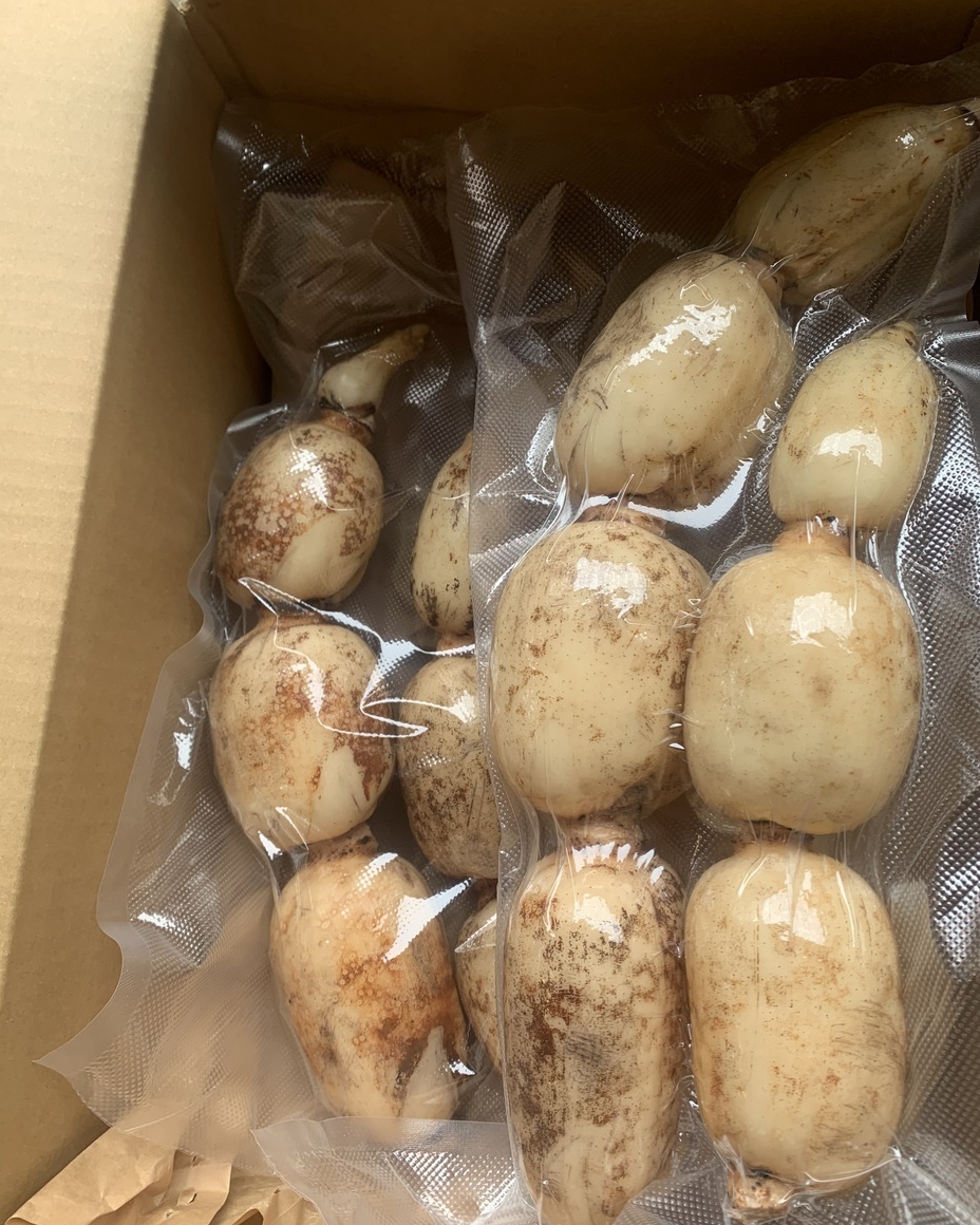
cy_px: 627
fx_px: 1015
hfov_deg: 51.5
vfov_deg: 62.2
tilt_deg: -75.3
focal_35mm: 28
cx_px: 506
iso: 40
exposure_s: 1/122
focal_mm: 4.25
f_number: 1.8
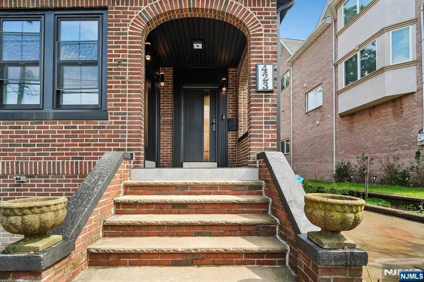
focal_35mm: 16
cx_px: 212
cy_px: 141
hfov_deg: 96.8
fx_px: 188
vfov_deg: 73.7
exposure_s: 1/160
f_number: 8
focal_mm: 16
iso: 400
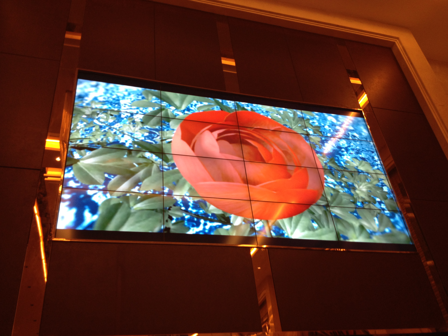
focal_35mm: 35
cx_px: 224
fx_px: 453
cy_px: 168
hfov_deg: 52.6
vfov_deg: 40.7
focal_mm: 4.28
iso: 100
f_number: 2.4
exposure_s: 1/20
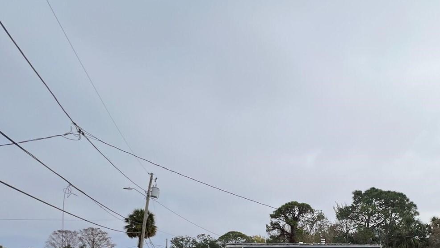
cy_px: 246
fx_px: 268
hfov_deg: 72.6
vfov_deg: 42.9
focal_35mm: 23
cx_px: 335
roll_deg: +2.0
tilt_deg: +4.9
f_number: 1.8
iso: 32
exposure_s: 1/2597
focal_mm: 1.57
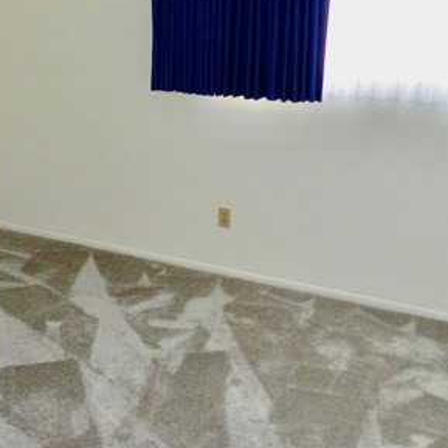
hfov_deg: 34.0
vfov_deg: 34.0
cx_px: 112
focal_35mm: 49
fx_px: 717
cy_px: 113
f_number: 2.8
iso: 200
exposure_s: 1/60
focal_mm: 4.5
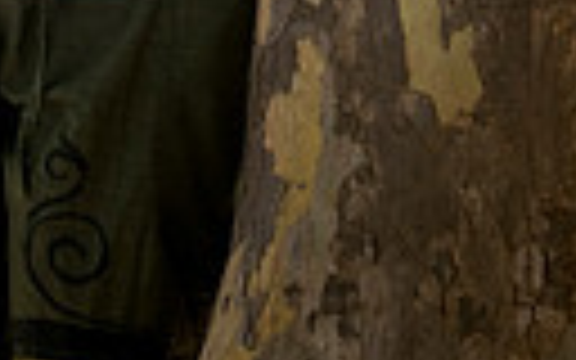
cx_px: 9
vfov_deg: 4.2
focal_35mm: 307
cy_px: -634
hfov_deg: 6.8
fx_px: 4819
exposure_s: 1/640
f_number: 5.6
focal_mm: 86
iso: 400
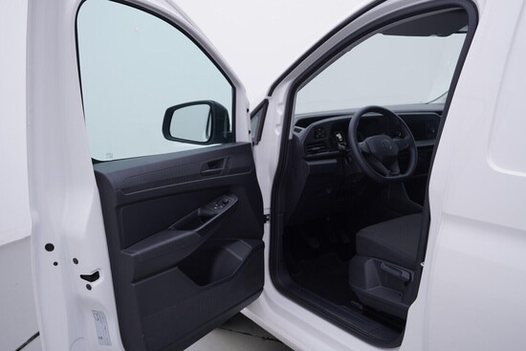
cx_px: 263
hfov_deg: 53.1
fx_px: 526
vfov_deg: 36.9
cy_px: 176
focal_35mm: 36
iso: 125
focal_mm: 24
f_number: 4
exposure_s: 1/80
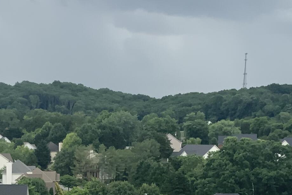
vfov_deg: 13.5
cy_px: 255
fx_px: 795
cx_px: 55
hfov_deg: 20.6
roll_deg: -0.3
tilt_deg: -7.3
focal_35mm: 98
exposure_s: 1/1015
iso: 16
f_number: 1.8
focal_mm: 3
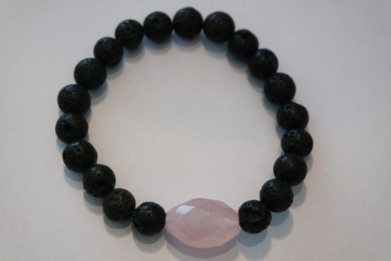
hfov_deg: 28.8
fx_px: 760
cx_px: 196
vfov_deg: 19.5
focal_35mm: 70
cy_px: 130
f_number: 5.6
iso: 1600
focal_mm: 46
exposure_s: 1/80
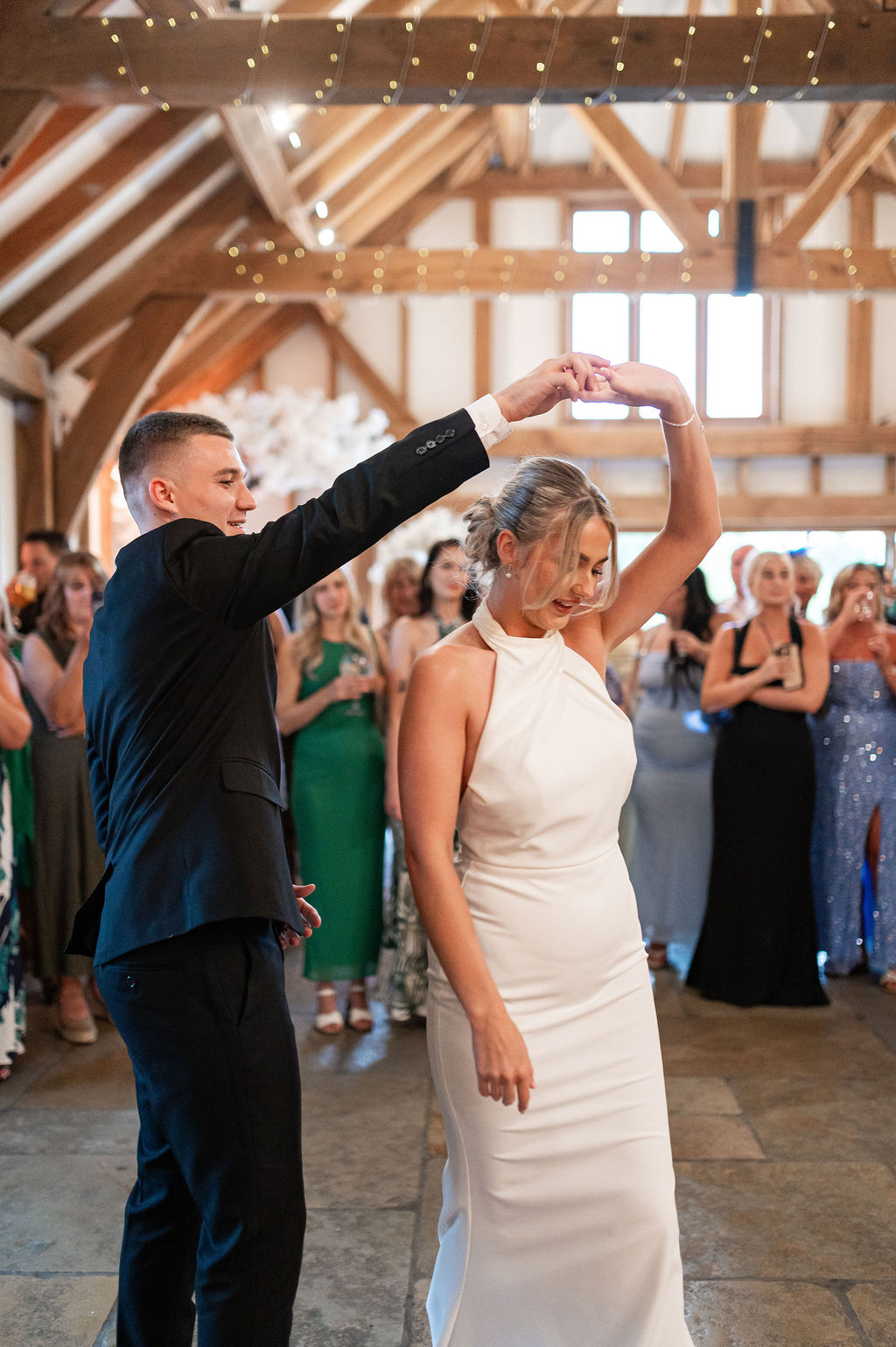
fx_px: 1308
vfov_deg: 54.5
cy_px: 674
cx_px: 448
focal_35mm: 35
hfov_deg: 37.8
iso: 1250
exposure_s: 1/250
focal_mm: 35
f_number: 1.8
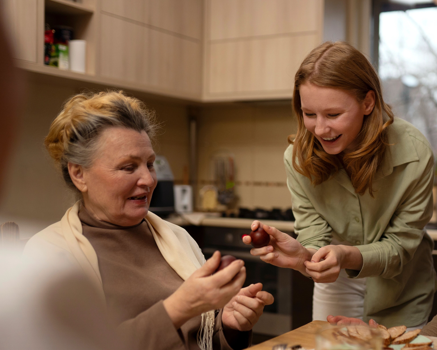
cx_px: 319
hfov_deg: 36.6
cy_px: 204
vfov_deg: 30.2
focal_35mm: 50
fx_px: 647
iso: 1000
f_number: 1.8
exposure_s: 1/500
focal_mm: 35
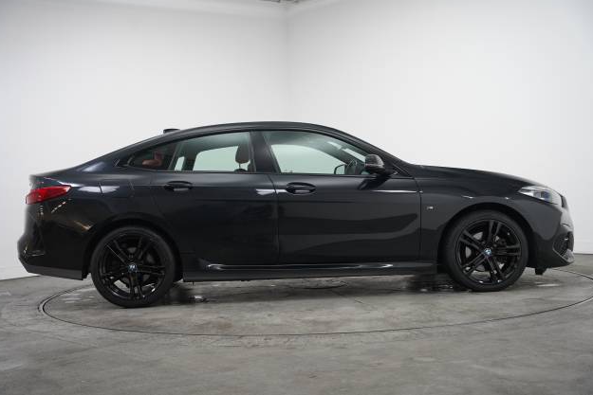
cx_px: 294
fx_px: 717
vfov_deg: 30.9
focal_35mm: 44
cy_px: 194
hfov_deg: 44.9
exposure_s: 1/160
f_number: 3.5
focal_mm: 42.5
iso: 1600
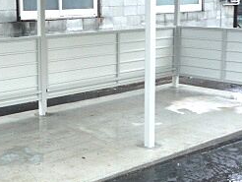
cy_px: 69
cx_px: 66
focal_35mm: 65
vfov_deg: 22.6
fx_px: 455
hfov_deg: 29.4
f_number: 2.8
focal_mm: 4.4
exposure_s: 1/40
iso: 100
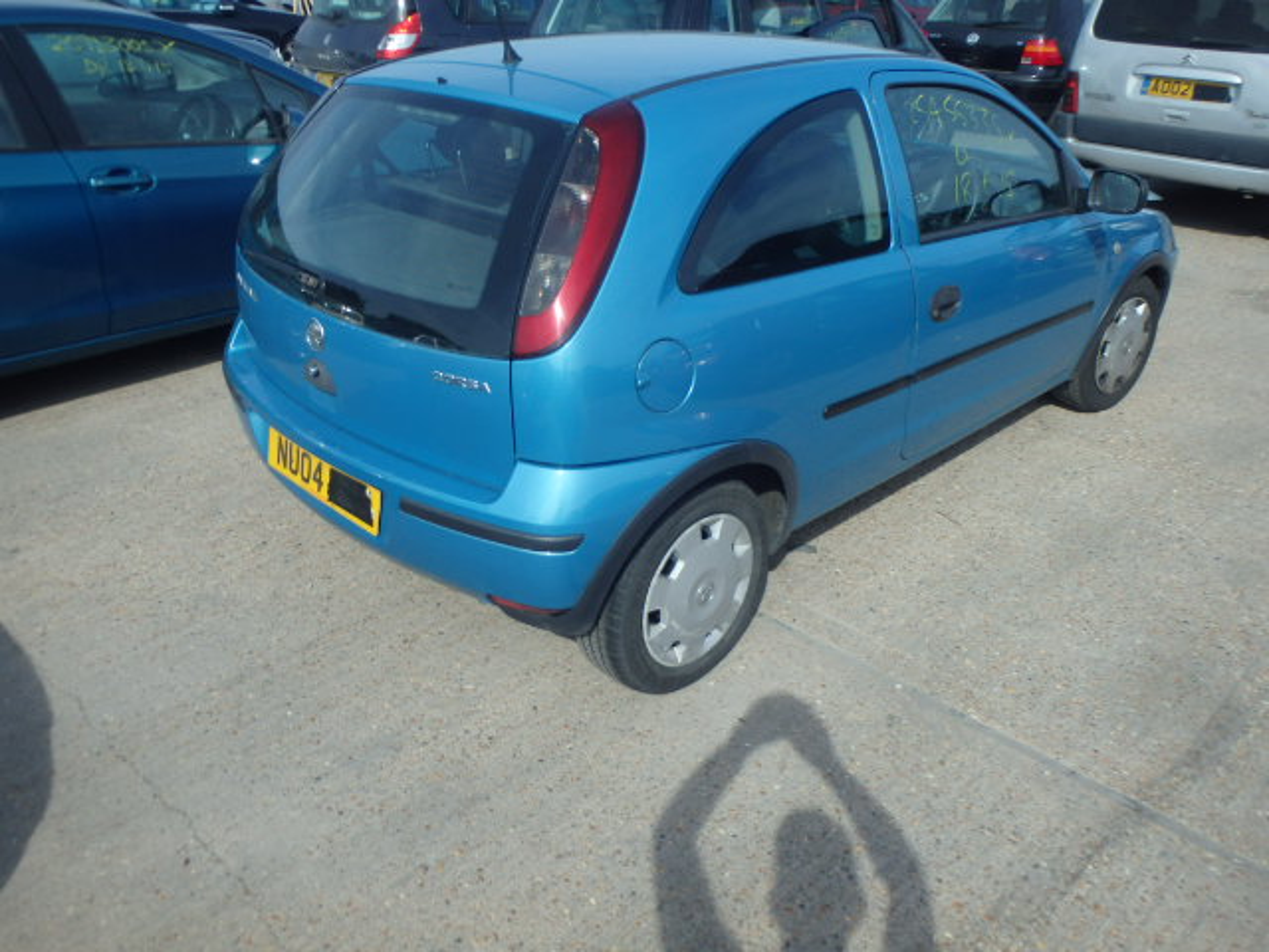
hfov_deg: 63.4
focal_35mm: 28
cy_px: 476
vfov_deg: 49.7
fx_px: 1026
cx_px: 634
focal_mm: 5
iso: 125
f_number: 11
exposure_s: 1/125
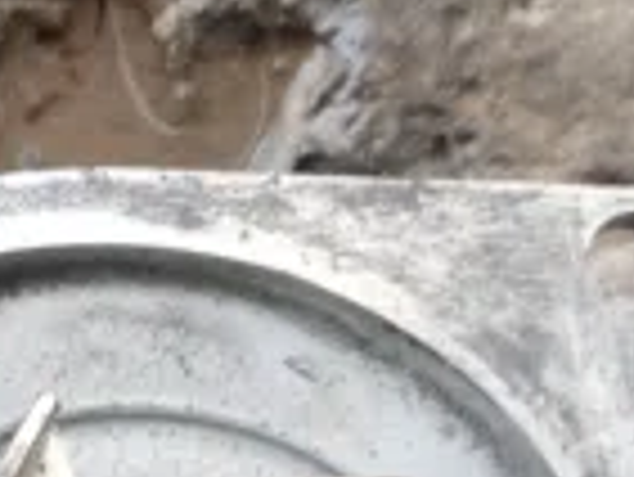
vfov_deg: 10.7
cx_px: -301
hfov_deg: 14.5
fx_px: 2328
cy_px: 963
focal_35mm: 127
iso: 159
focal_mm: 4.27
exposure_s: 1/100
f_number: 1.8
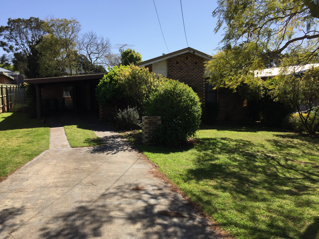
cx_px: 160
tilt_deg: -5.6
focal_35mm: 29
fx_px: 267
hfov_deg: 61.7
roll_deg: -0.1
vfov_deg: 48.2
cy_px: 120
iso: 32
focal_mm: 4.15
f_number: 2.2
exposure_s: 1/1799
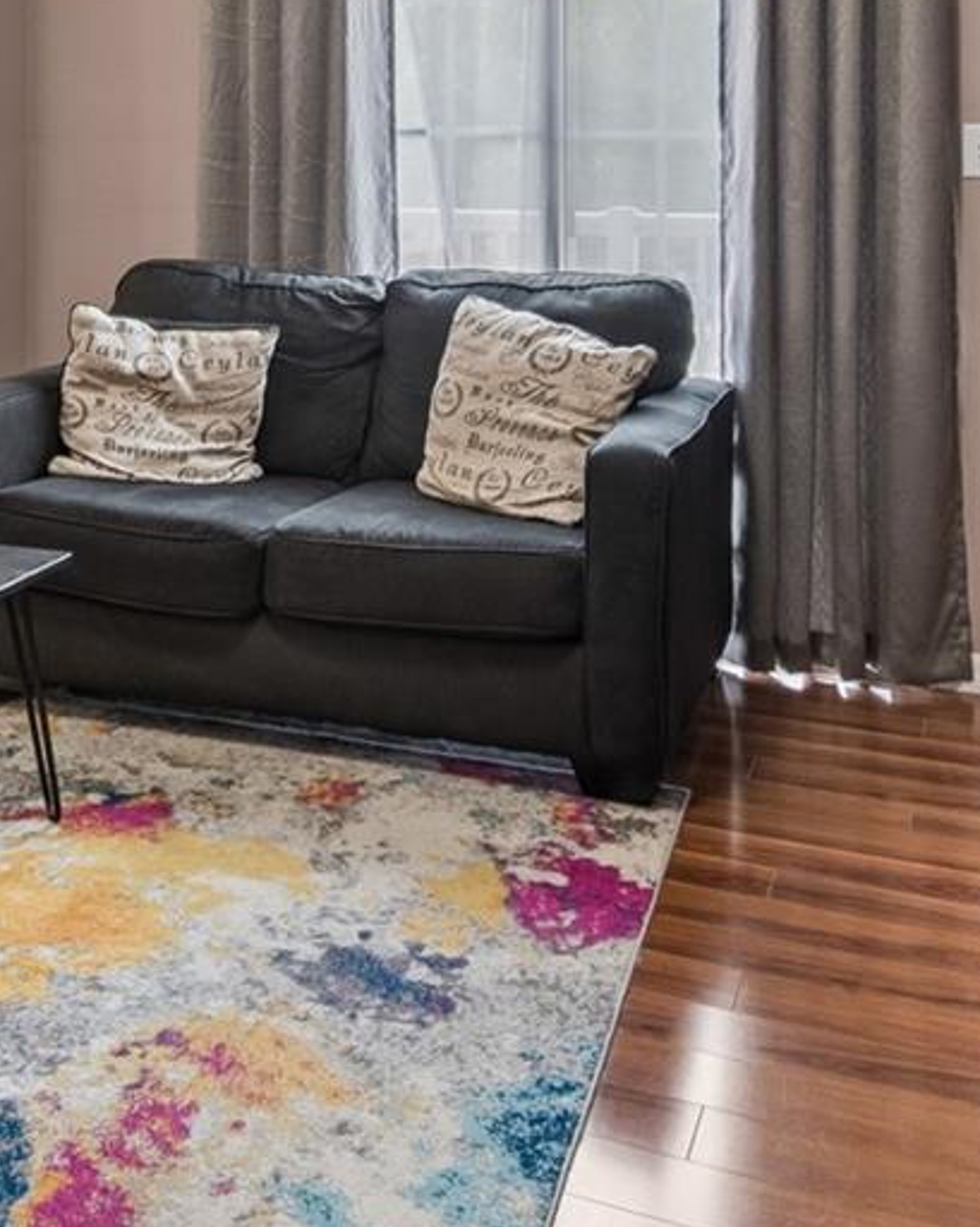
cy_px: 58
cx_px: 134
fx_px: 1597
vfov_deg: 38.3
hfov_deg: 32.7
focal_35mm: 44
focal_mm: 10
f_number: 4.5
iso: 100
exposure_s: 1/30
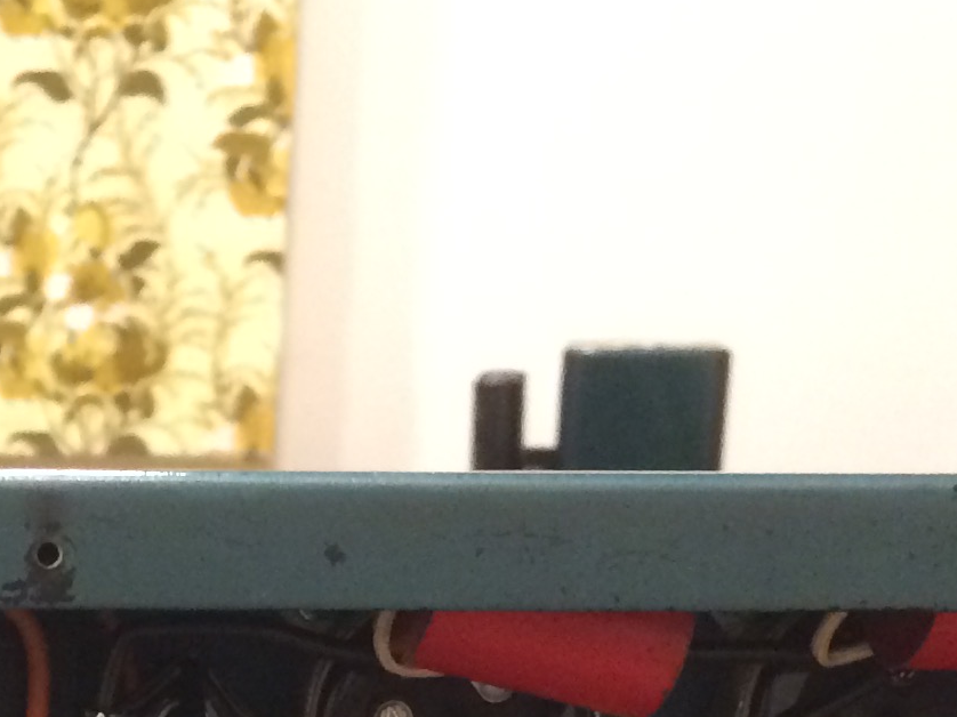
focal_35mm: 113
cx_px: -67
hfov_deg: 16.9
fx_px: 3123
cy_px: 1248
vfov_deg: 12.1
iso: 250
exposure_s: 1/20
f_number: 2.2
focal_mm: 4.15
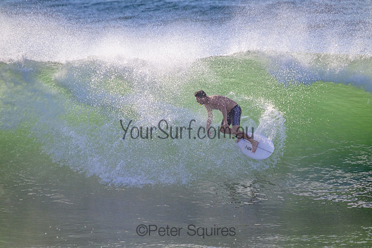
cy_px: 124
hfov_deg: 2.6
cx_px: 186
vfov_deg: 1.7
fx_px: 8268
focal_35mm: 800
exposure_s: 1/2000
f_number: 11
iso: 1000
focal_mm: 800
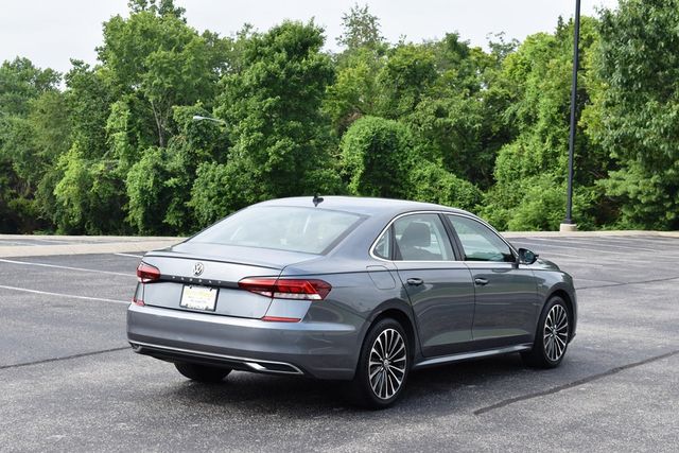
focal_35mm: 69
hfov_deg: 29.2
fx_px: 1302
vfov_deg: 19.7
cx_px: 340
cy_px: 226
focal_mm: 46
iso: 180
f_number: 8
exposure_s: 1/250
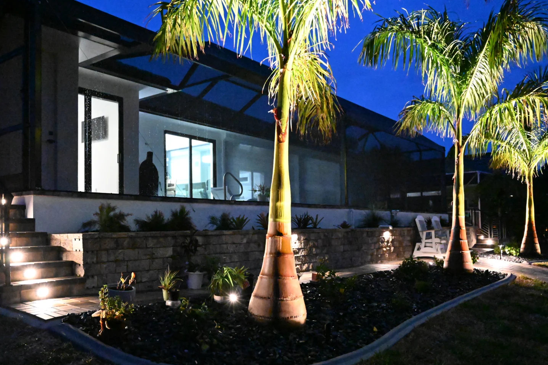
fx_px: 487
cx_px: 220
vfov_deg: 41.0
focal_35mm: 32
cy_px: 209
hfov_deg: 58.3
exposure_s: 1/20
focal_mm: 24
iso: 25600
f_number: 4
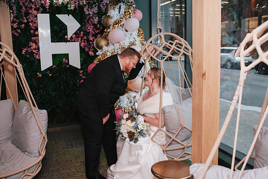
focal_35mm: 35
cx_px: 134
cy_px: 90
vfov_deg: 37.5
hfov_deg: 53.9
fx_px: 264
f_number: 3.2
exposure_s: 1/200
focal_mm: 35
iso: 1000
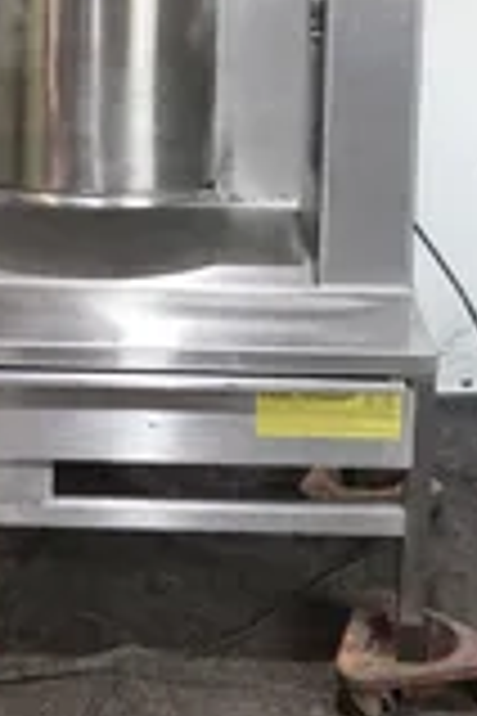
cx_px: 173
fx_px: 1550
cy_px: -5
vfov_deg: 24.7
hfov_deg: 17.5
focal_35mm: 78
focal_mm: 11.52
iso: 640
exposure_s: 1/40
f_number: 3.5
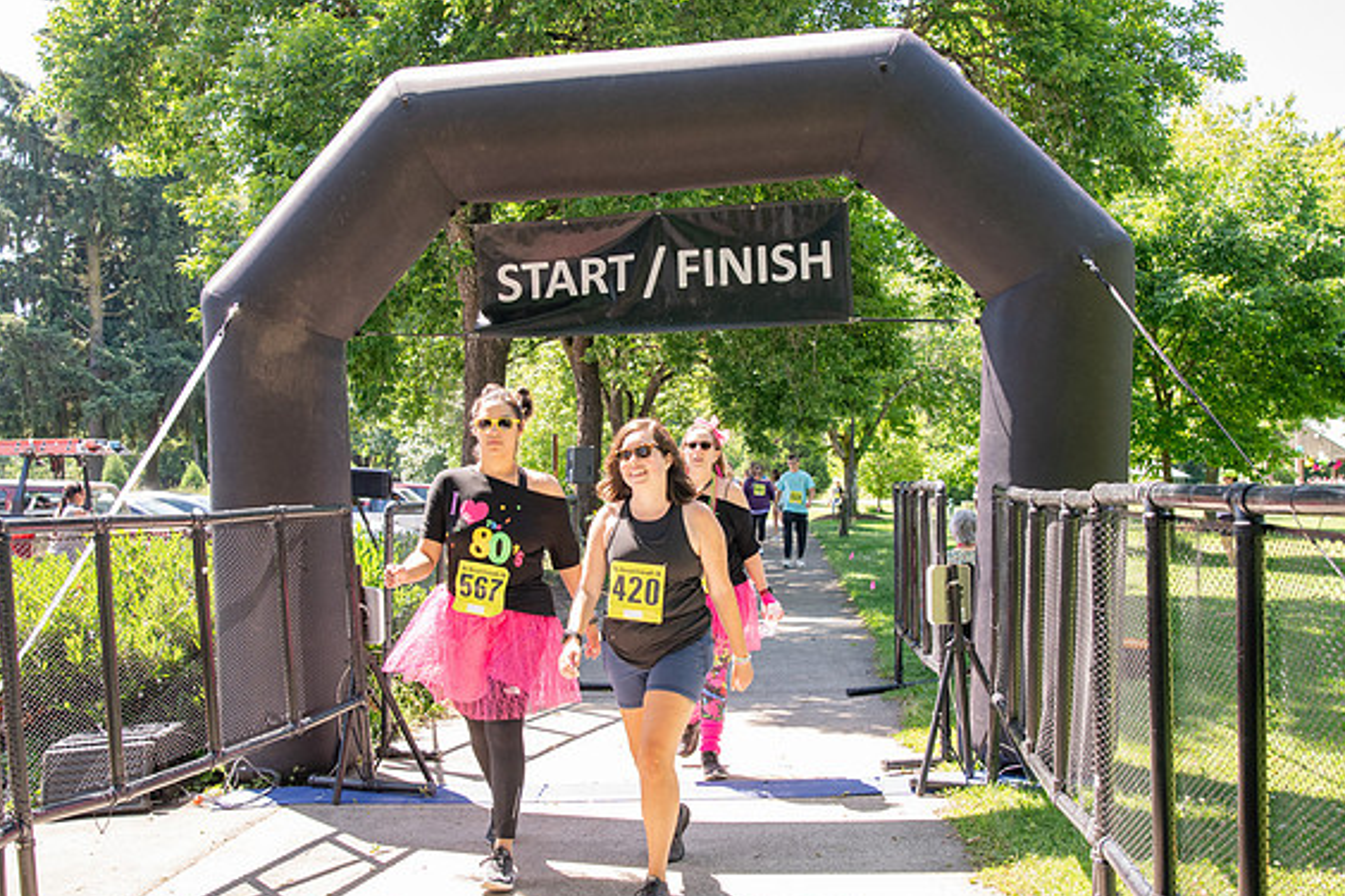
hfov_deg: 51.9
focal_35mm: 37
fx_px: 1382
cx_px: 680
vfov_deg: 35.9
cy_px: 458
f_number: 4
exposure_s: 1/400
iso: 500
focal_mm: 24
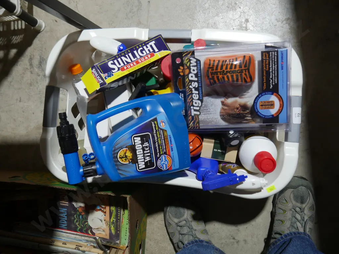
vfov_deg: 49.7
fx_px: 274
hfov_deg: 63.4
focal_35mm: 28
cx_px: 170
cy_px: 127
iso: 250
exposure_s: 1/60
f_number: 3.5
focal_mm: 14
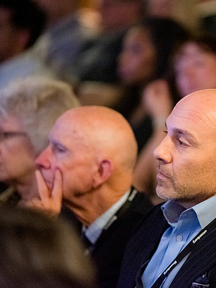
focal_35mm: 298
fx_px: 2479
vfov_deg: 6.6
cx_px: 188
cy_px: 141
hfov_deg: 5.0
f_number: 2.8
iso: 6400
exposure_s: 1/125
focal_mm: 200
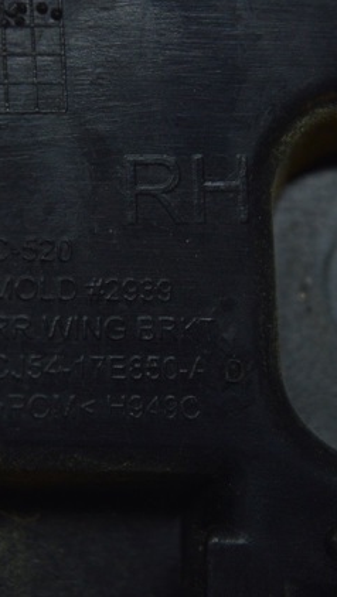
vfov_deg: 16.4
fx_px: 2074
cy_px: 299
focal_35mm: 131
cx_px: 42
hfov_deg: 9.3
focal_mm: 55
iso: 400
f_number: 5.6
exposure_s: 1/125
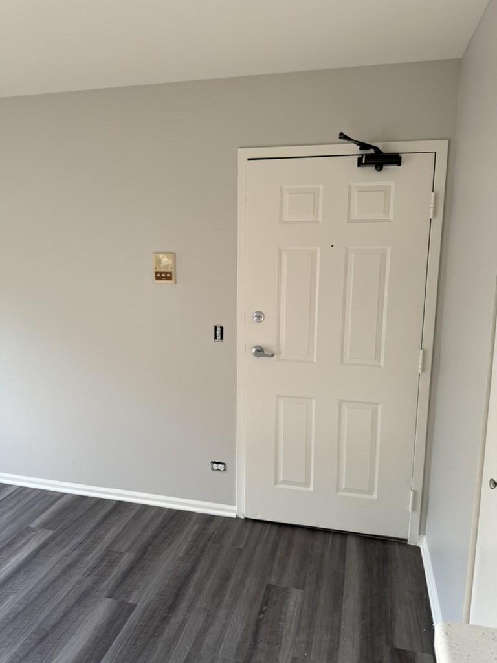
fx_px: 459
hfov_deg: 56.8
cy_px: 332
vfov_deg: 71.6
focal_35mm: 24
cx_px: 248
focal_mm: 6.76
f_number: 1.78
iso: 80
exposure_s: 1/121
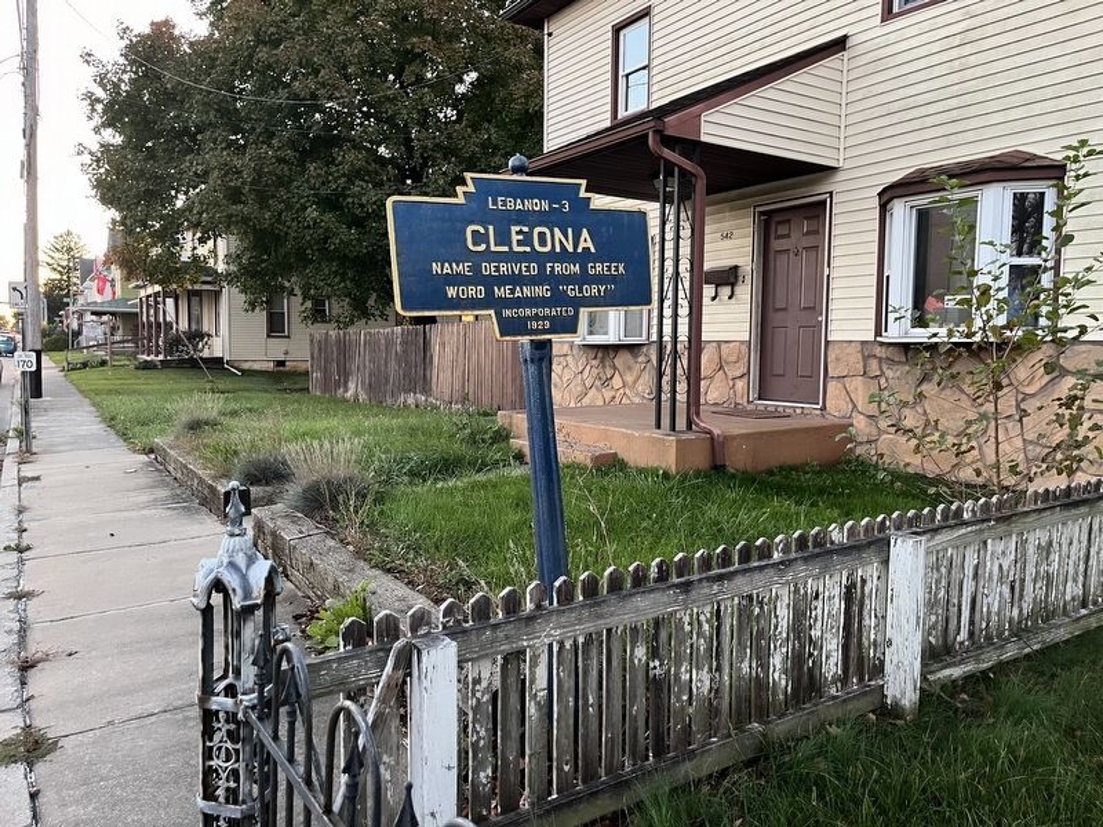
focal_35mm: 26
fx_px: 828
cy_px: 414
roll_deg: -0.9
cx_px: 552
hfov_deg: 67.3
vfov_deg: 53.1
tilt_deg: -3.5
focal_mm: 5.1
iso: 400
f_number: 1.6
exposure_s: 1/60
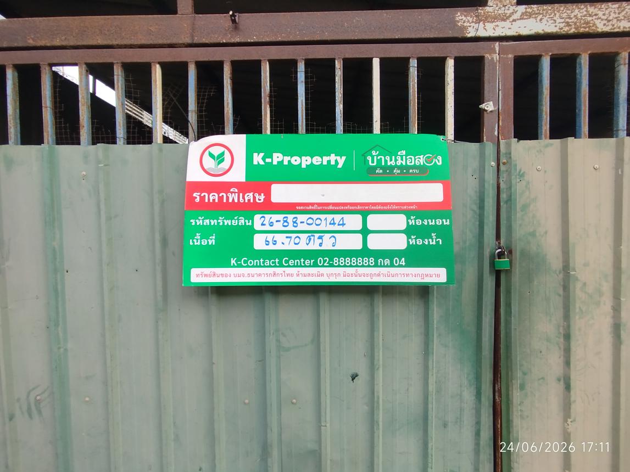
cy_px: 236
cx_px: 315
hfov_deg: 98.2
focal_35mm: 15
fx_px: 273
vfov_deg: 81.7
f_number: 2.2
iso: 50
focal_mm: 1.65
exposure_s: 1/142
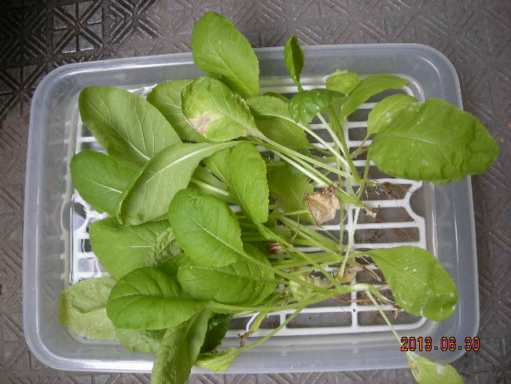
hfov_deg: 52.6
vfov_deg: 40.7
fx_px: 517
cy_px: 192
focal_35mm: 35
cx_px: 256
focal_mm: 5.7
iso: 64
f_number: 2.8
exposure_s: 1/108
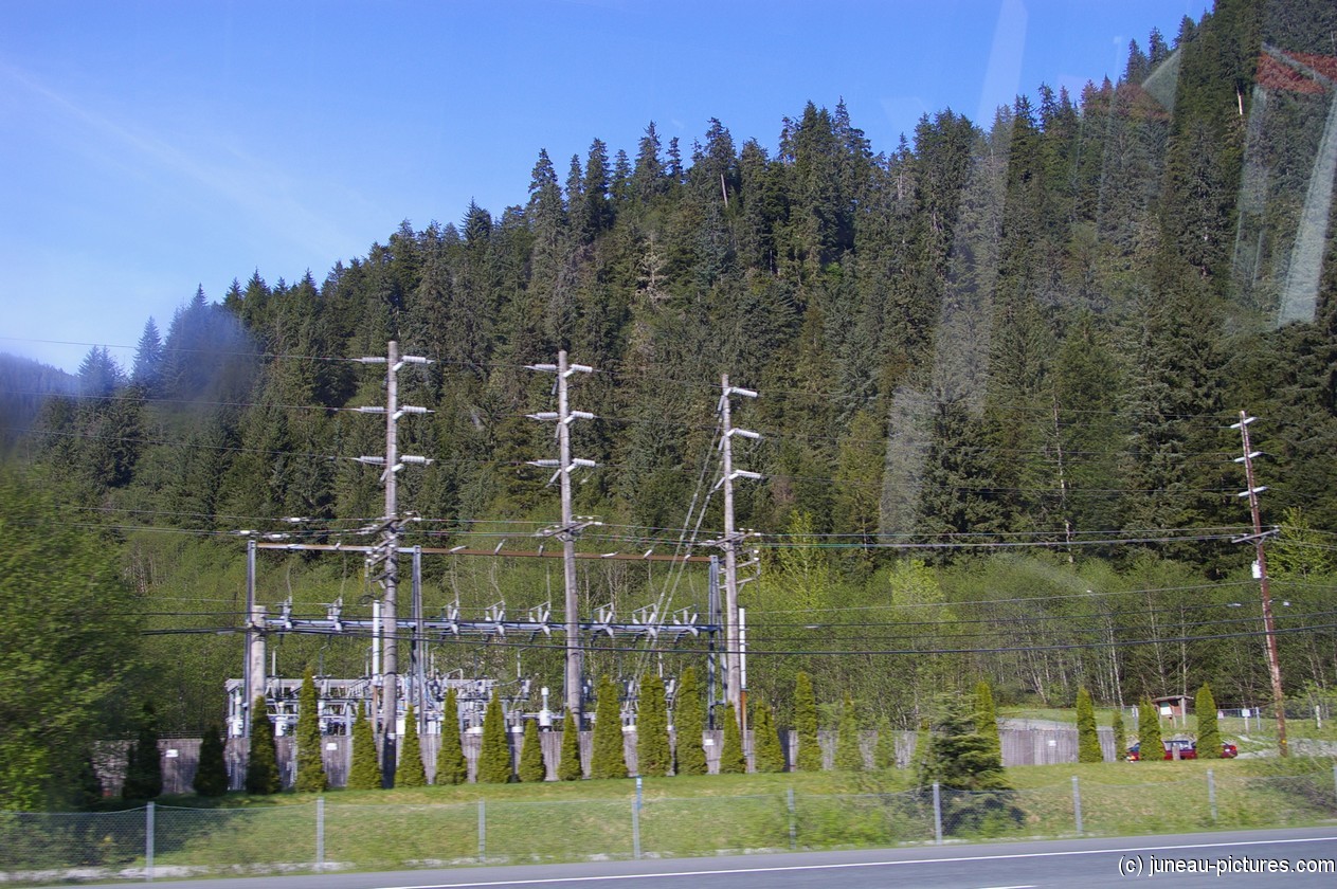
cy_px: 444
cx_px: 668
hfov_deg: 46.4
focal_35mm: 42
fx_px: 1559
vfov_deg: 31.8
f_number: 5.6
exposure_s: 1/180
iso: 200
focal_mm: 28
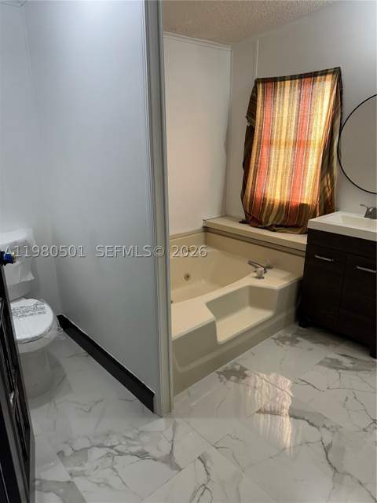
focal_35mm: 24
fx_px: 349
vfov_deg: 71.6
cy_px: 252
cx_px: 188
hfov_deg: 56.8
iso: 125
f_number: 1.78
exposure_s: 1/120
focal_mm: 6.86
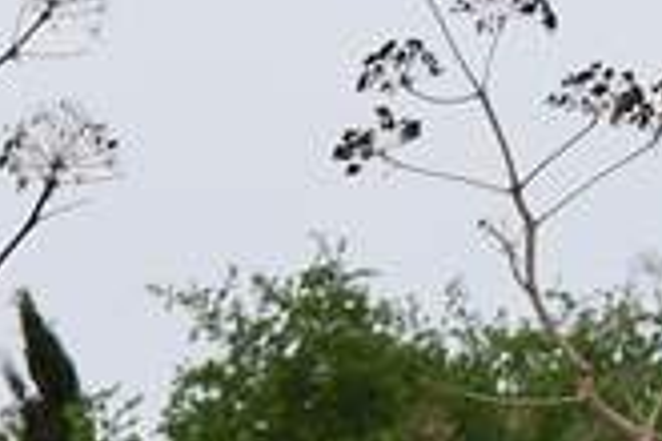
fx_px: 3604
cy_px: 1343
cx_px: -660
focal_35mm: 196
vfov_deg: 6.4
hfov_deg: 9.8
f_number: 5.6
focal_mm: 18
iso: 200
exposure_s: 1/250
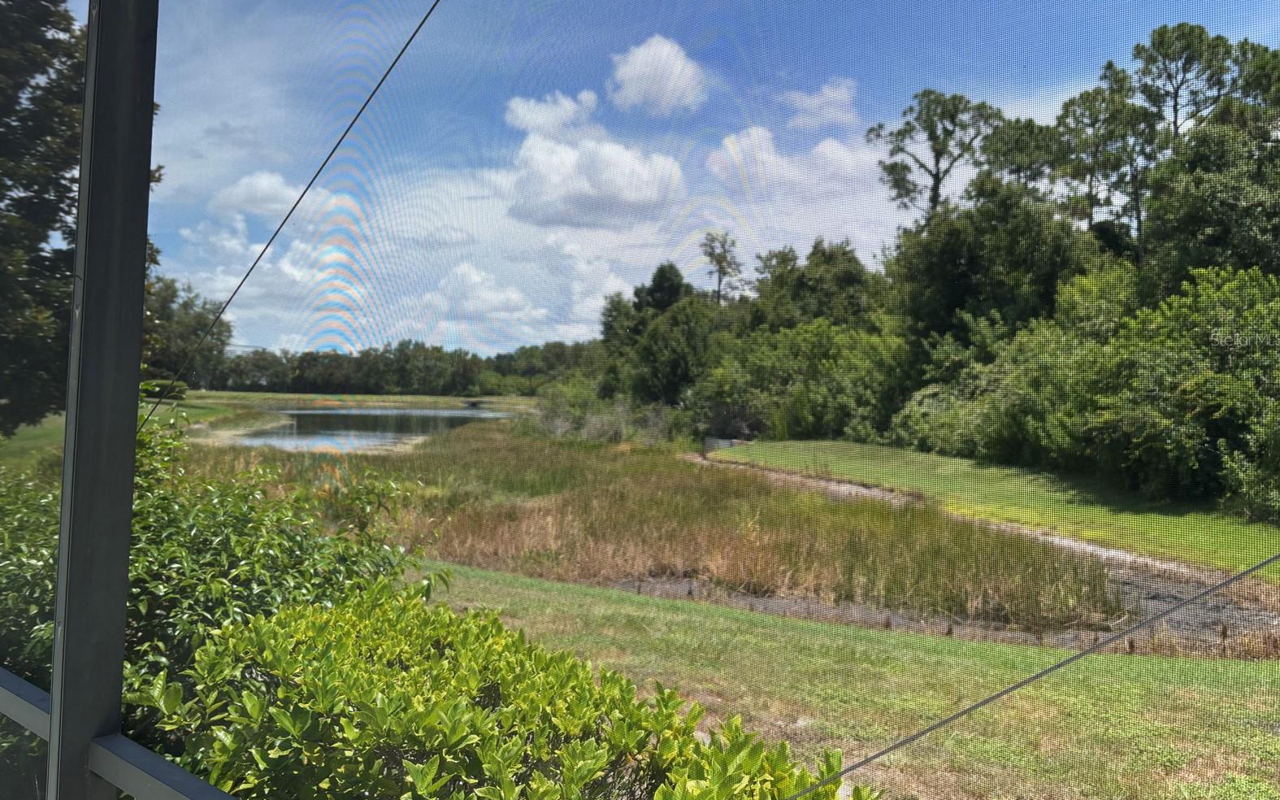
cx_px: 637
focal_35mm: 28
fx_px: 977
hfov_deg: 66.5
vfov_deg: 44.4
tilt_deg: +2.5
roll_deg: -0.6
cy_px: 339
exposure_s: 1/2451
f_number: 1.6
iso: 50
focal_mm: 5.96
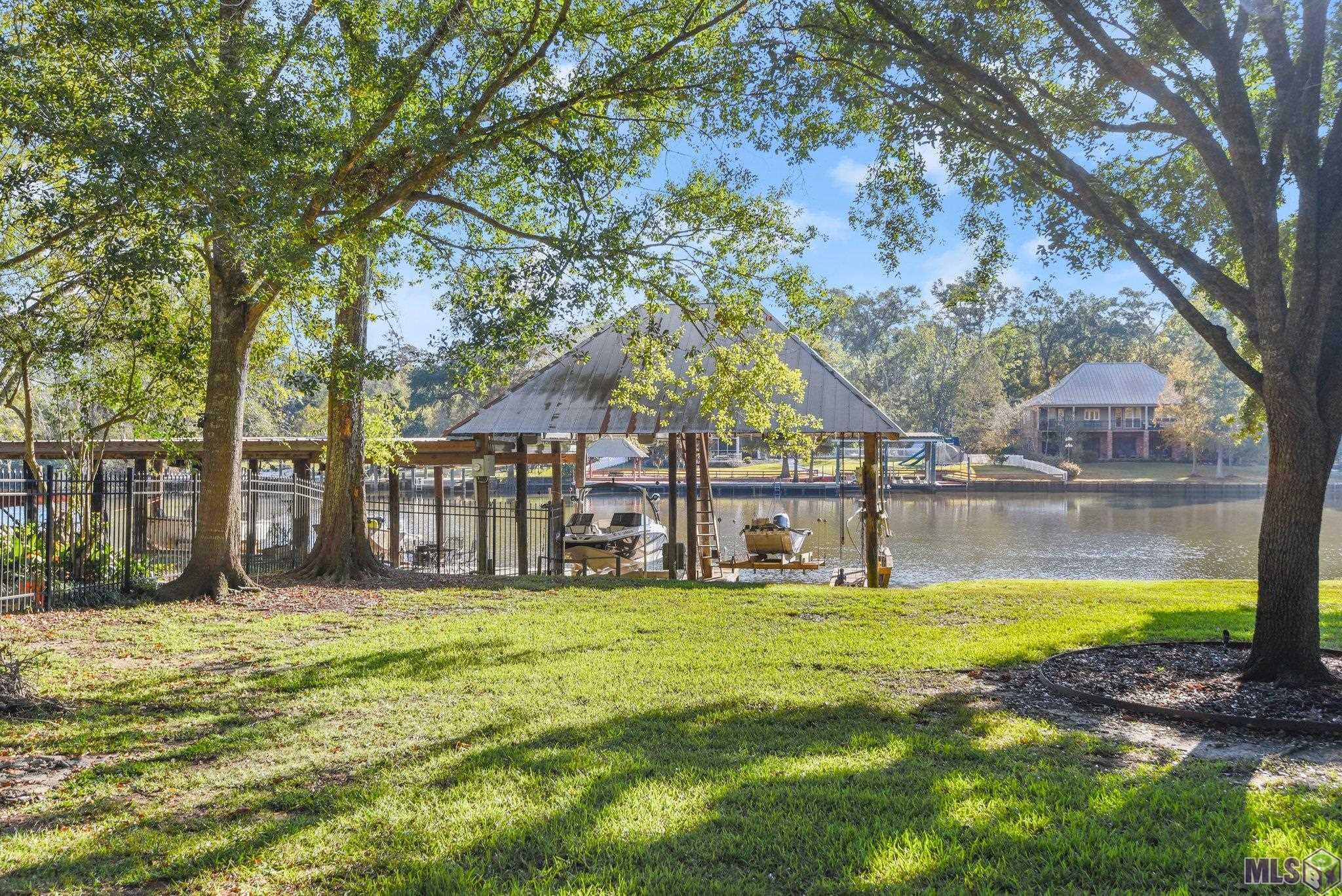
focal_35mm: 32
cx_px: 671
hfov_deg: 58.7
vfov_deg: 41.1
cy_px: 448
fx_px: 1193
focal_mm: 32
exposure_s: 1/400
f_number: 6.3
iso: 320
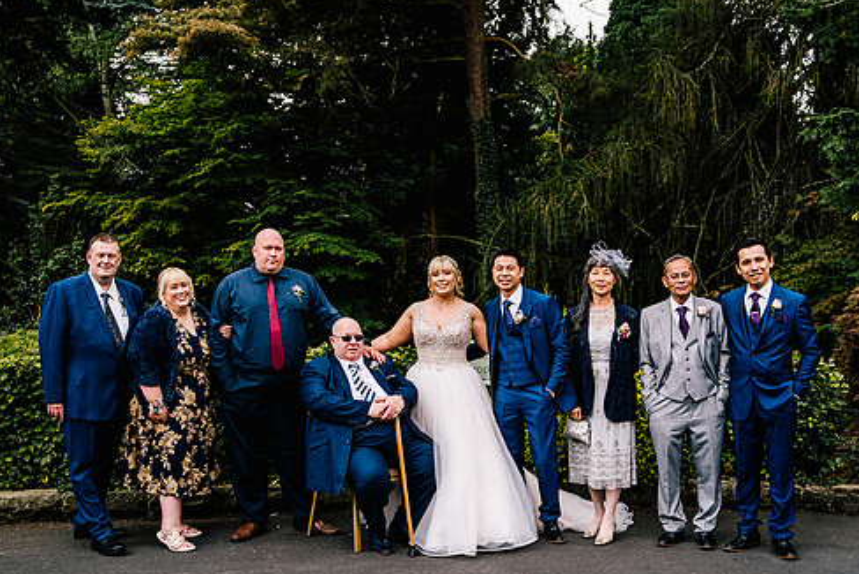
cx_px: 440
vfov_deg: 31.9
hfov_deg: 46.4
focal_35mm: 42
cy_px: 321
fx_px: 1003
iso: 250
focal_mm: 35
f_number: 4
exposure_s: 1/500
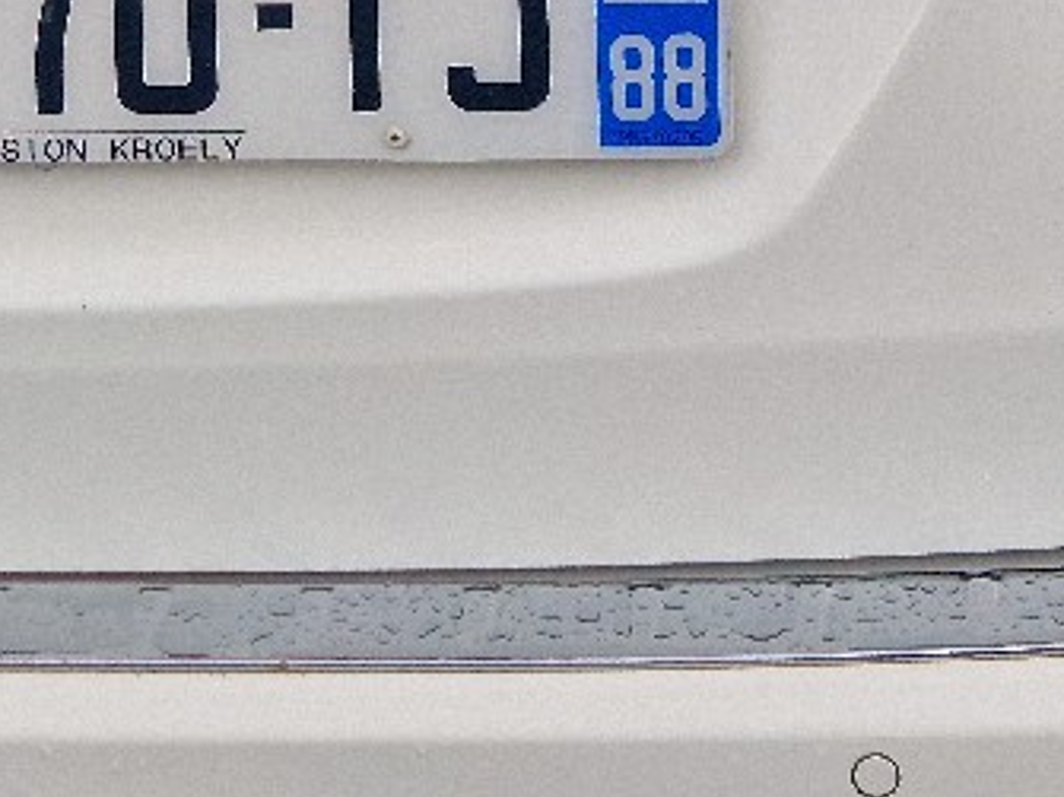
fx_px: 4056
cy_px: -267
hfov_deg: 14.9
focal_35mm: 132
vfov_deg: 10.9
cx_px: 438
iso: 50
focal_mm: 5.4
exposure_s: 1/588
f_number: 1.8
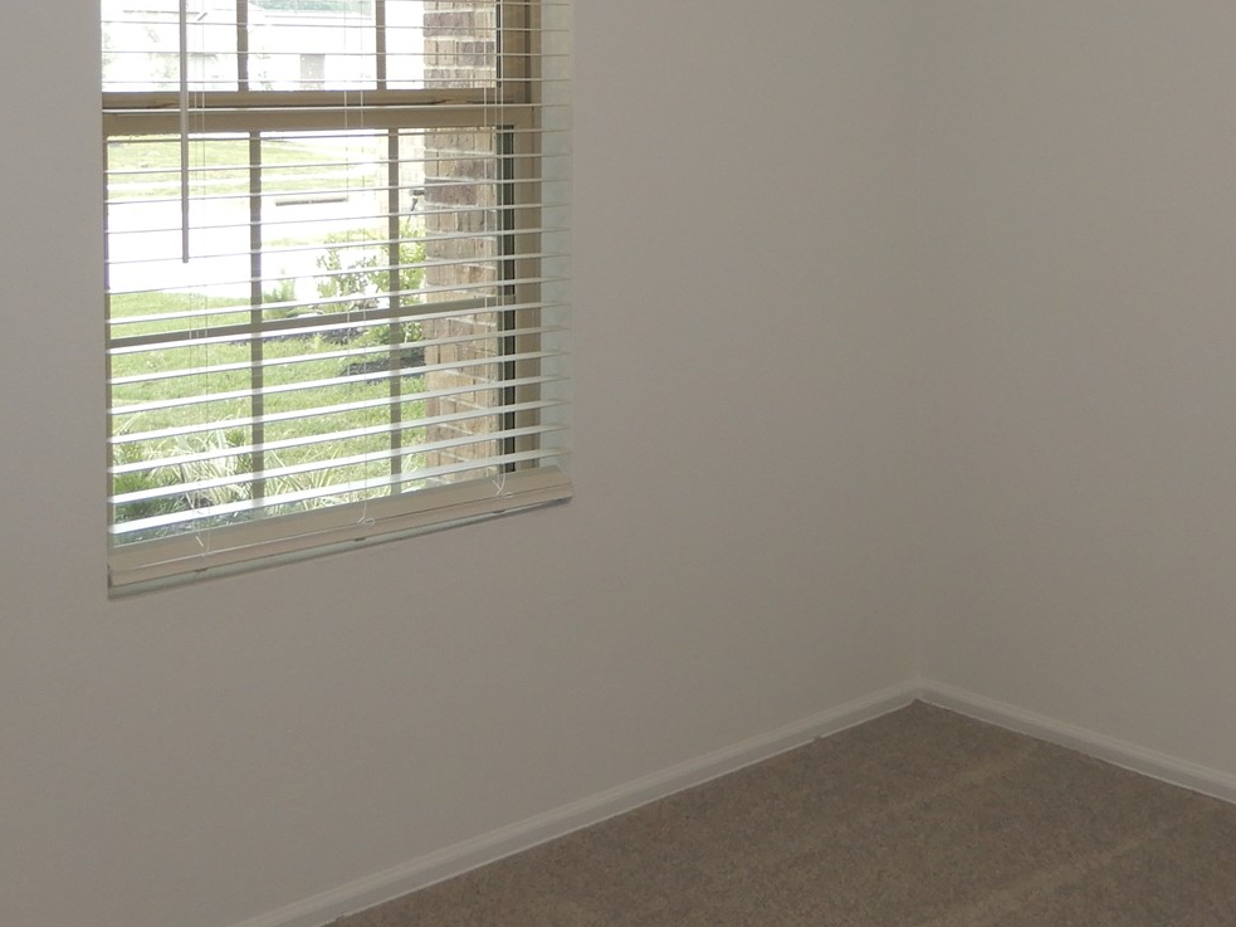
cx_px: 829
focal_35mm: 50
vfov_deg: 28.3
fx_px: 1785
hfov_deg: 37.8
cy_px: 155
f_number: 3.4
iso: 100
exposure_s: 1/30
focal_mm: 4.3
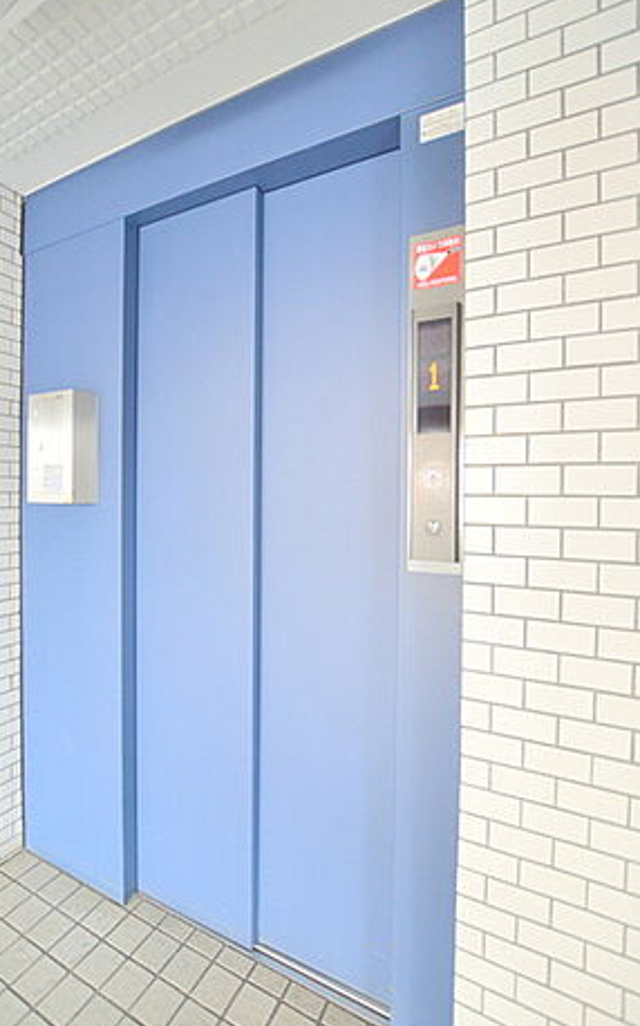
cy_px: 504
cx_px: 286
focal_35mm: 16
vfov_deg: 97.8
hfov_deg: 71.0
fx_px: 447
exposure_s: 1/40
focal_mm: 10
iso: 800
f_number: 3.5
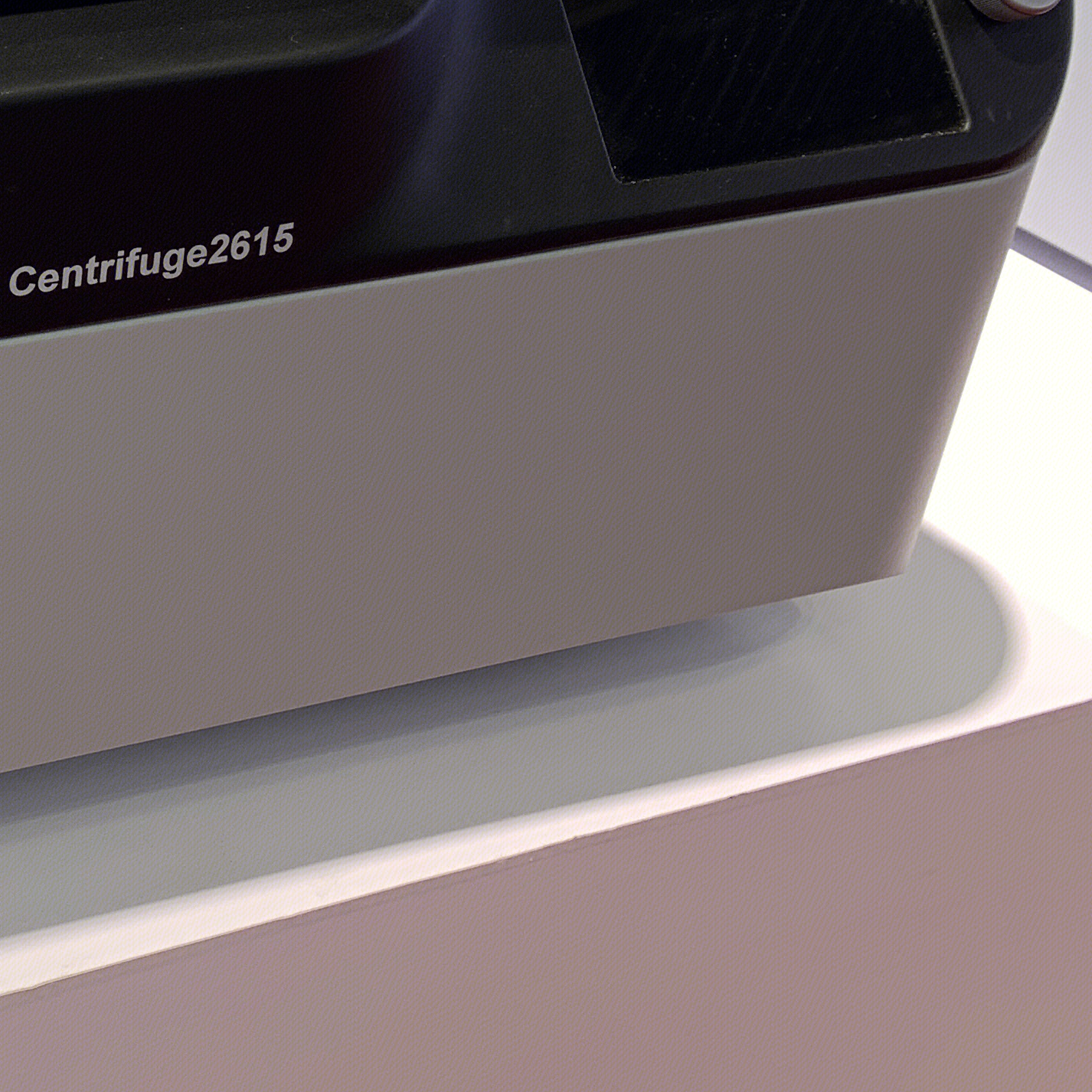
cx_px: -410
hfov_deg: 22.9
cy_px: 88
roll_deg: -2.0
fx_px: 2320
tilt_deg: -26.3
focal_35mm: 65
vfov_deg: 25.6
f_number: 1.8
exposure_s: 1/100
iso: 32
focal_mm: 4.25
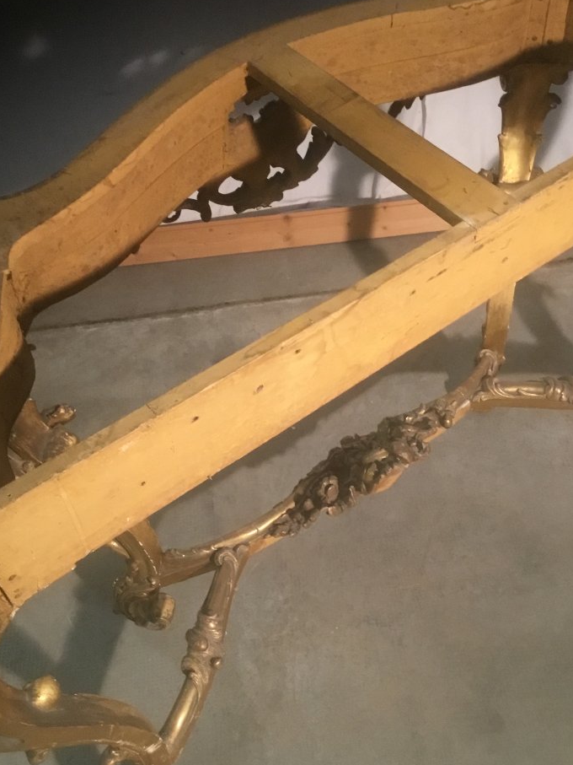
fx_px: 905
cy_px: 373
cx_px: 322
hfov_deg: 35.1
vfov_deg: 45.8
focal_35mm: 41
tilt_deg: -48.1
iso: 160
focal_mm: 3.3
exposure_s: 1/33
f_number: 2.4
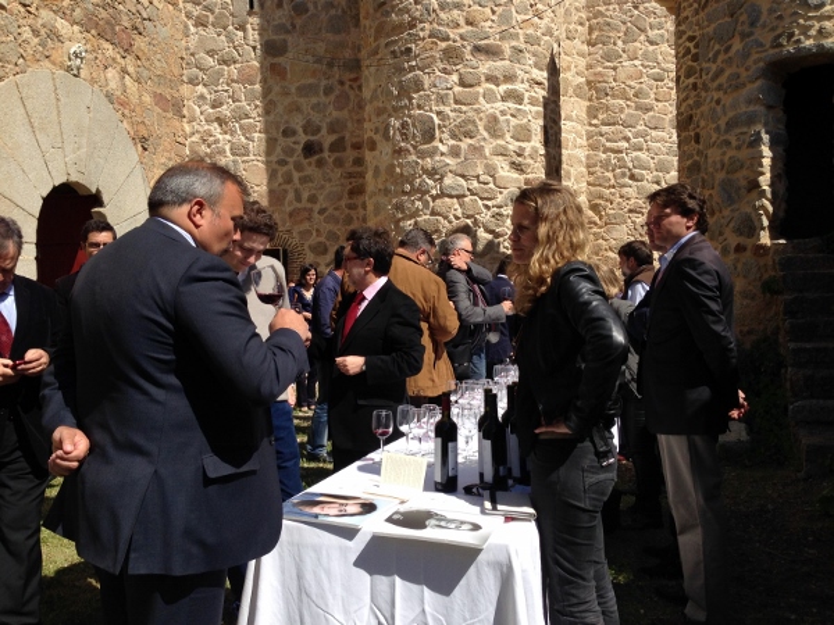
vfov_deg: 42.9
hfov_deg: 55.4
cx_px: 417
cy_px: 312
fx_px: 795
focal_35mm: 33
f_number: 2.4
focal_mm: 4.12
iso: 50
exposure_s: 1/1748
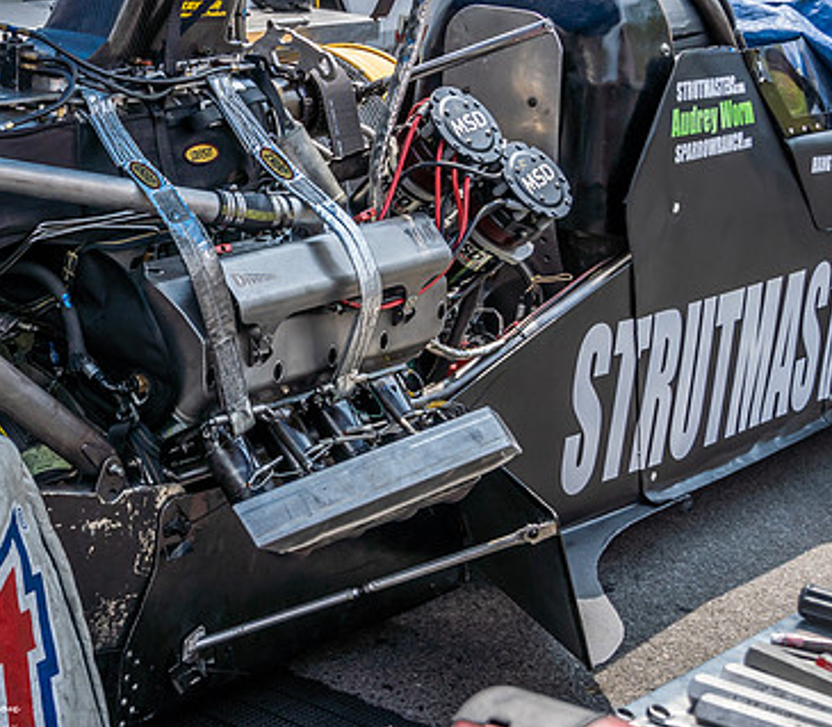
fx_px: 2247
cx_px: 208
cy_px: 329
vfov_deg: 18.4
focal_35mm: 88
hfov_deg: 20.8
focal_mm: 30
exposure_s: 1/500
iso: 160
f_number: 5
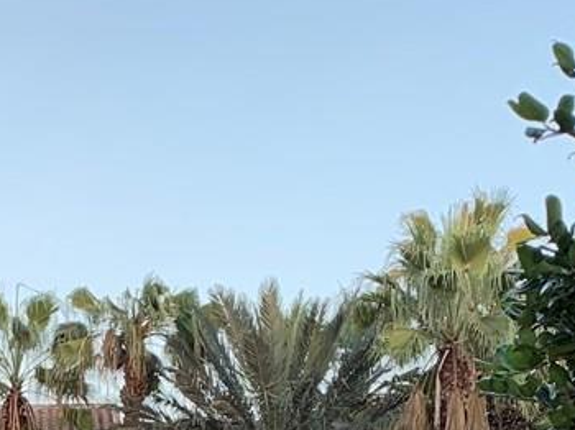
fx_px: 1975
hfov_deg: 16.2
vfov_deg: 11.4
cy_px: 816
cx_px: -31
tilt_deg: -2.3
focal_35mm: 119
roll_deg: +0.2
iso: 40
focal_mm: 4.25
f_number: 1.8
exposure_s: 1/122
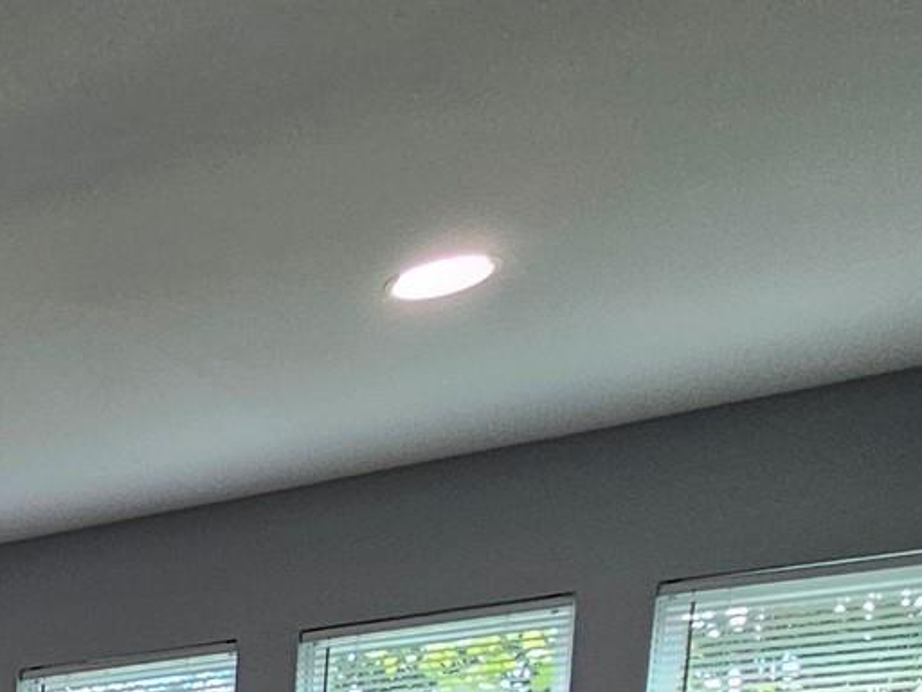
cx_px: -609
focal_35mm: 52
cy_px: 1168
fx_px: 1385
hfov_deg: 24.1
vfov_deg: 21.2
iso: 80
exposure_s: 1/60
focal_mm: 2.2
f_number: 2.2
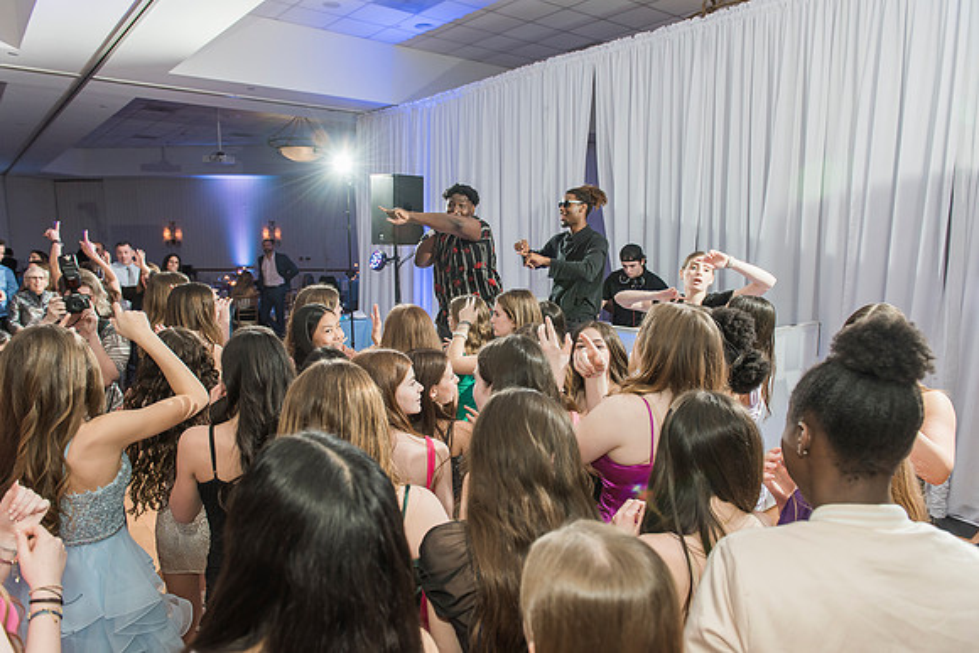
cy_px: 326
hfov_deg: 73.7
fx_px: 653
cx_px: 490
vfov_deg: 53.2
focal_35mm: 24
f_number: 4
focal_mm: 24
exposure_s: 1/100
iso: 800
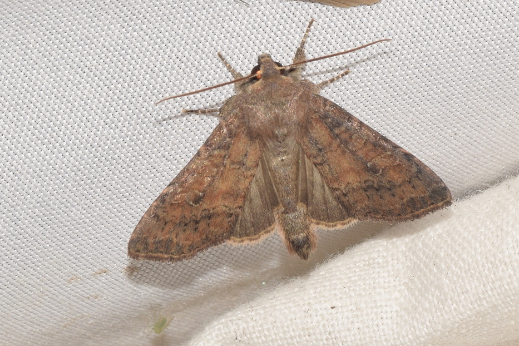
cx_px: 264
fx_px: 3114
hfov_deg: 9.5
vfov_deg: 6.4
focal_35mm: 216
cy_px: 174
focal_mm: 140
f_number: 16
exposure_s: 1/160
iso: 100
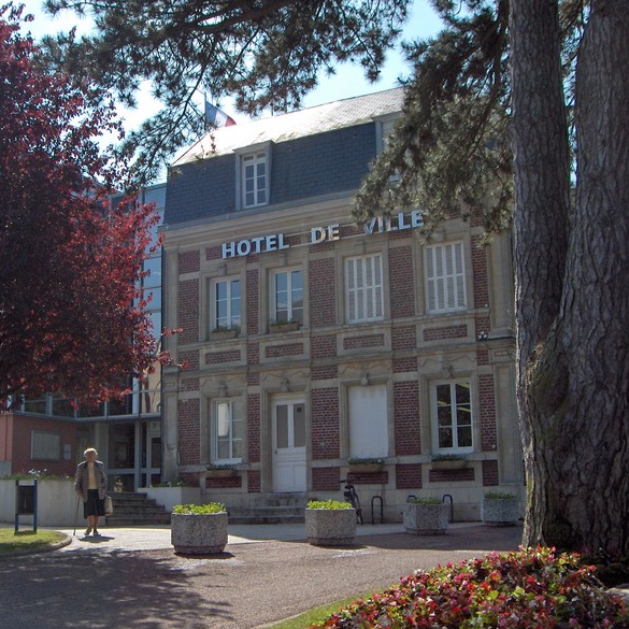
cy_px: 321
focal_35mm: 47
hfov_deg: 35.8
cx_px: 234
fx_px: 966
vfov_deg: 36.1
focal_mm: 8
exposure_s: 1/621
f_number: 4.8
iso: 100
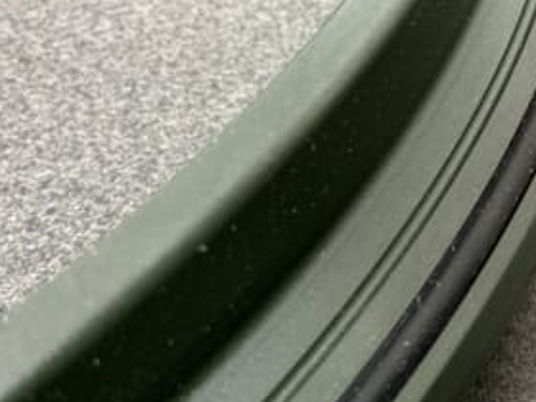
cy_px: 97
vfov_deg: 28.6
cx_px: 348
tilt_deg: -50.3
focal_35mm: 50
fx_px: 774
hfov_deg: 37.8
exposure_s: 1/50
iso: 250
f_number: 1.8
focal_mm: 3
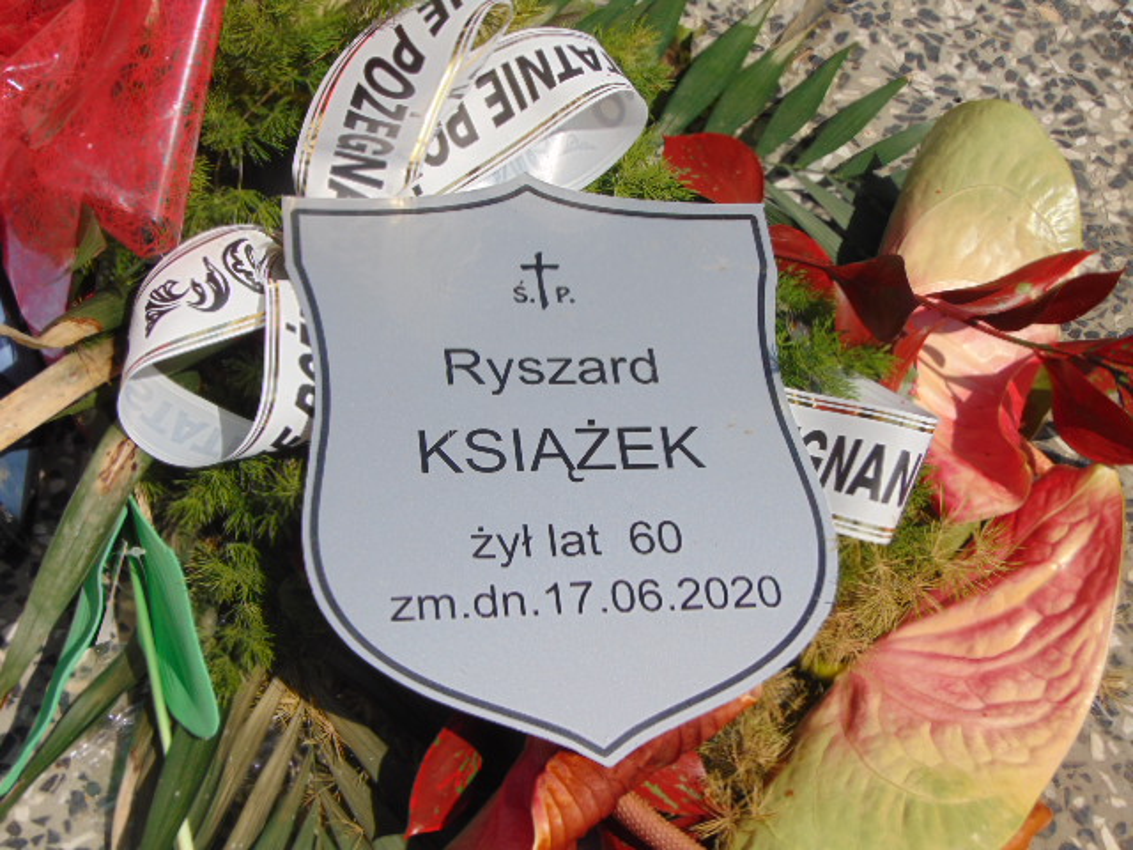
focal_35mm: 60
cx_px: 566
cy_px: 425
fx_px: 1964
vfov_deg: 24.4
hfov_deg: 32.2
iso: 80
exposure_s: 1/320
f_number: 9.3
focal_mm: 10.8
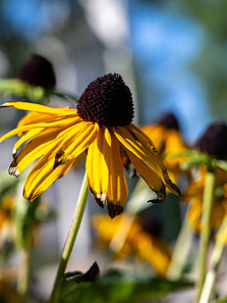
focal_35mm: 102
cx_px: 132
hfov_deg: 14.5
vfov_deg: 19.2
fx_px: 891
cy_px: 175
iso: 200
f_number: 6.3
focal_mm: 70
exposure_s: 1/640
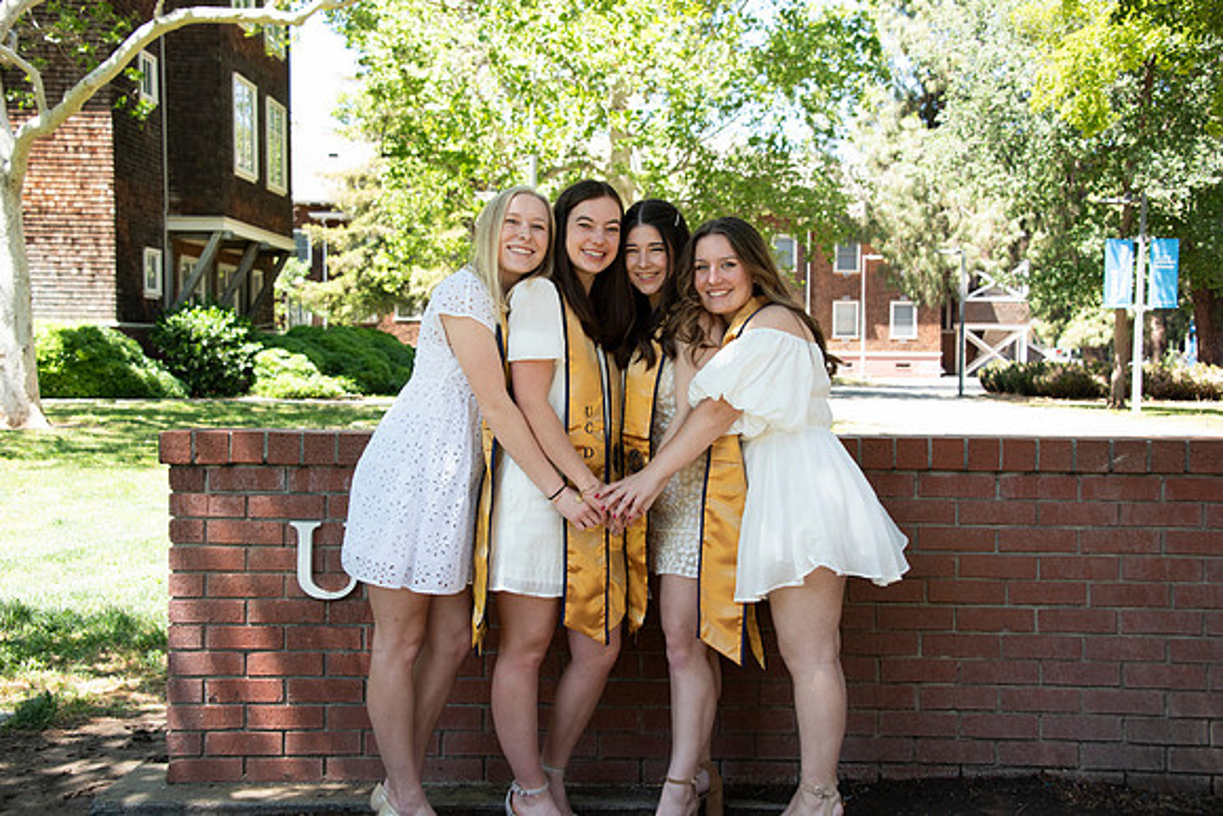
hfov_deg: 44.5
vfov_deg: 30.5
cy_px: 408
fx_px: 1495
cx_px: 612
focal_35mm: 44
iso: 640
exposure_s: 1/320
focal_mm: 44
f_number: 5.6
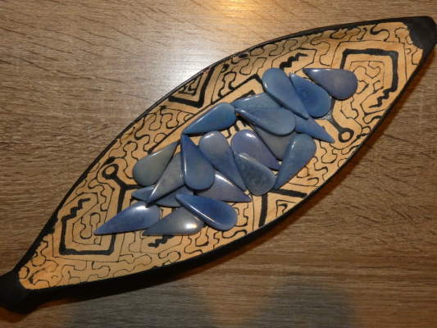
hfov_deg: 60.0
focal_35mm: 30
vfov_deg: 46.8
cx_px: 218
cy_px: 164
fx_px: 379
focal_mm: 5.3
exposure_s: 1/125
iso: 640
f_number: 3.3
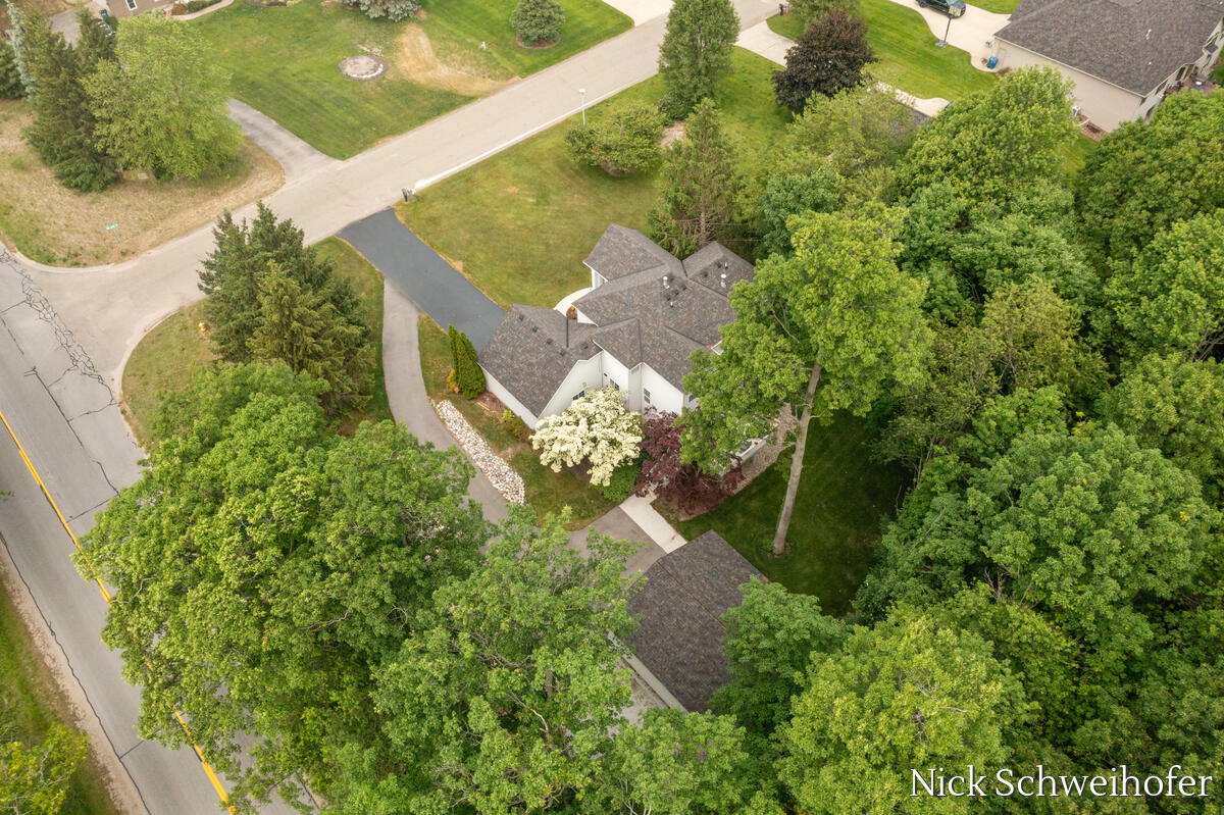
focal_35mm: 28
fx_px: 952
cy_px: 408
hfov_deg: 65.5
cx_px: 612
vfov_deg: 46.4
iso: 100
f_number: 7.1
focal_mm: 10.26
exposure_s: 1/400
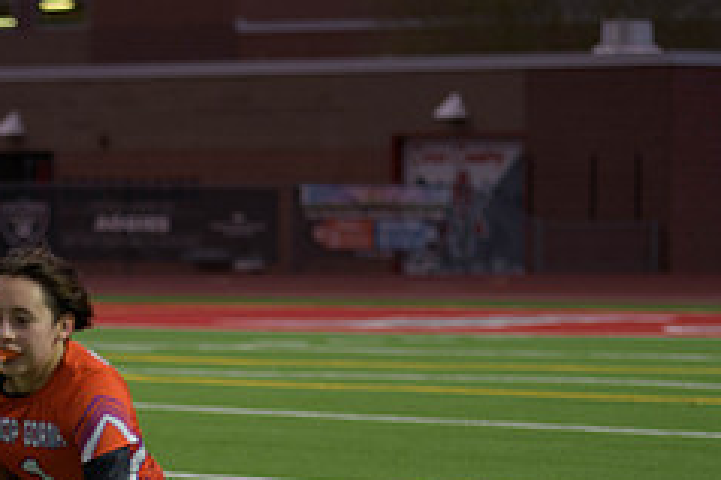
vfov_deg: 5.1
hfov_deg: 7.7
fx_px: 5344
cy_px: 551
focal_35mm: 267
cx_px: 84
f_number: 2.8
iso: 400
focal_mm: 110
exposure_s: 1/200
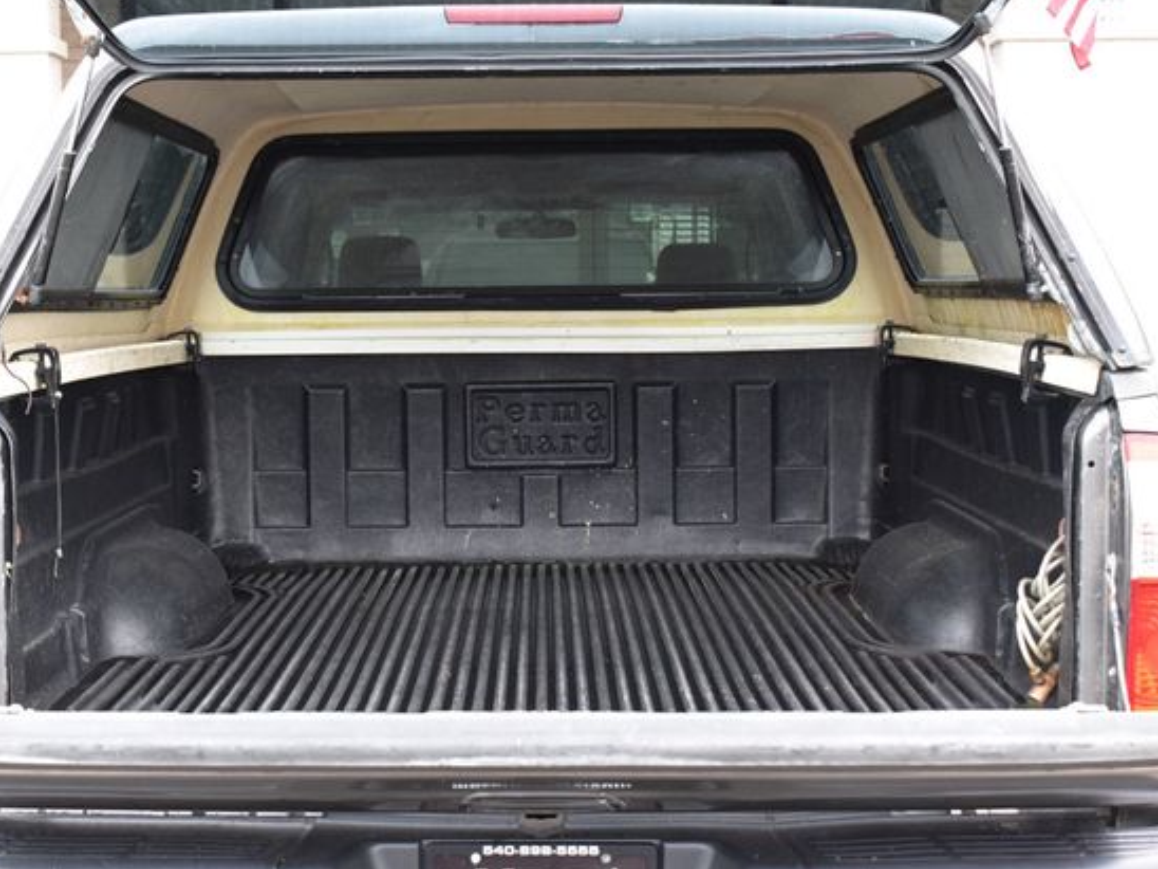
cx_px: 522
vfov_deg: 22.9
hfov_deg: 30.2
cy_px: 427
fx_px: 2141
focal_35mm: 64
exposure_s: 1/50
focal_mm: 38
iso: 400
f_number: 8
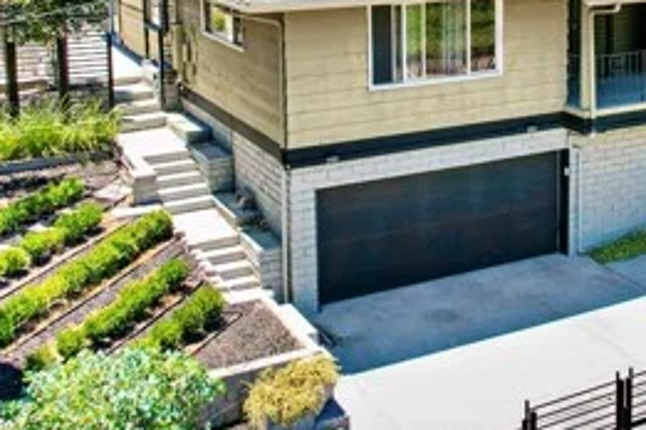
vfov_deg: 24.2
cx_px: 490
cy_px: 26
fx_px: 969
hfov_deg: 36.0
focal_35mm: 54
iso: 100
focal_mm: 8.38
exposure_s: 1/1000
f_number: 2.8
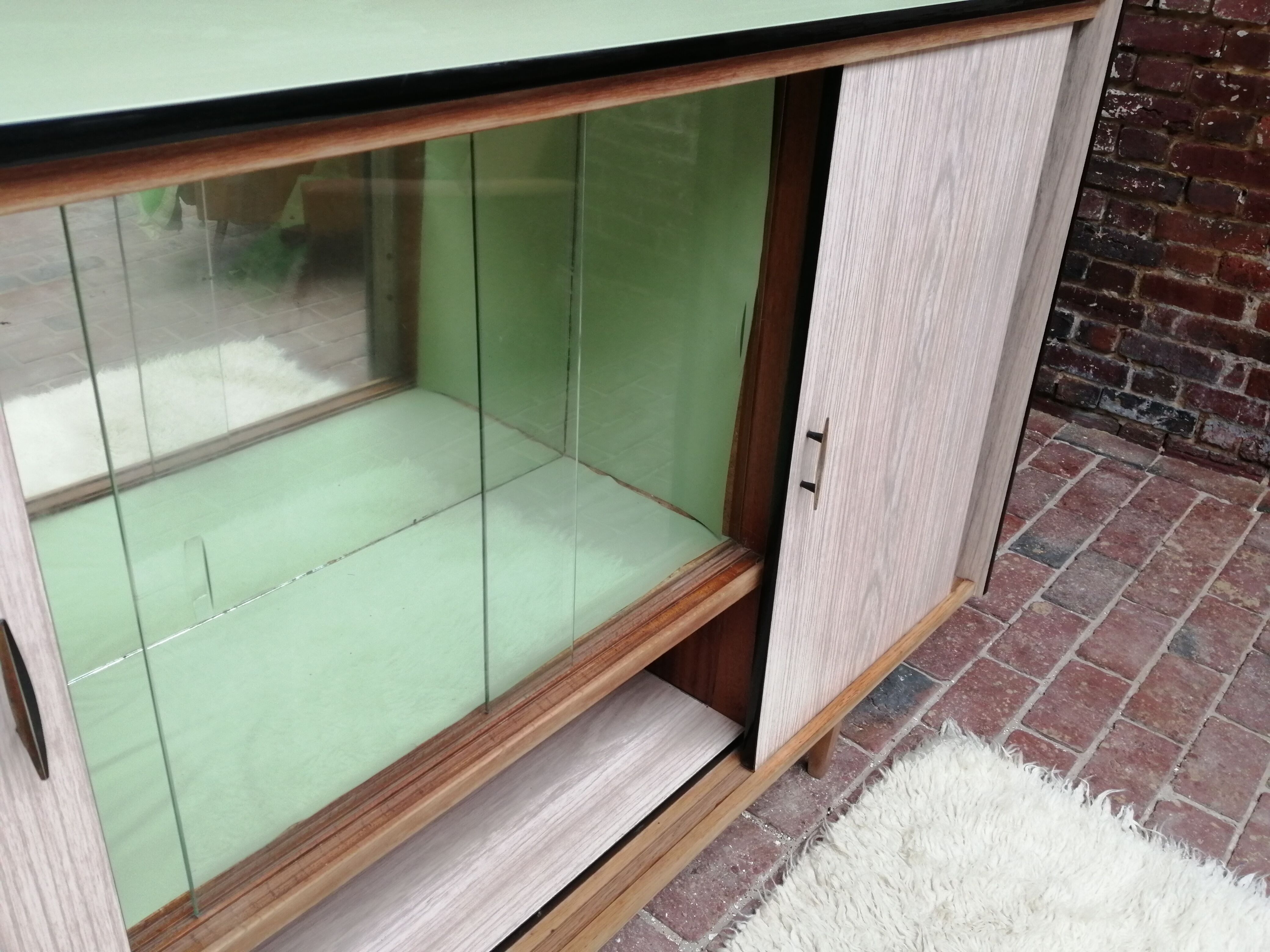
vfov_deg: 48.2
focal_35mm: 29
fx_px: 1064
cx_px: 635
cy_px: 476
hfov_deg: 61.7
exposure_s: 1/50
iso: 100
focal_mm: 3.62
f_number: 1.8
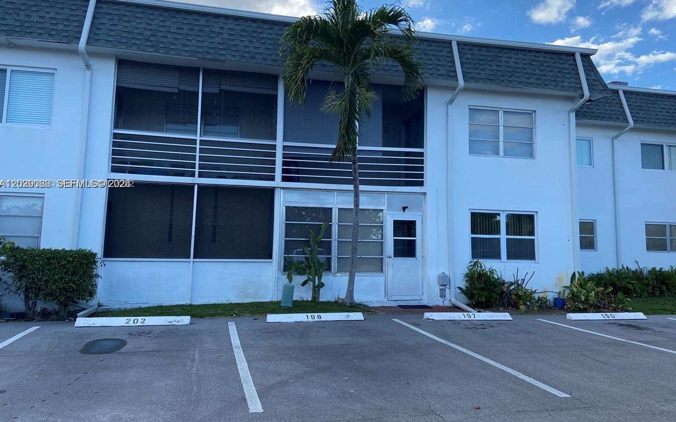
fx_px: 516
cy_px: 184
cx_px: 340
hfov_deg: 66.5
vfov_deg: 44.4
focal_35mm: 28
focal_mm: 4.25
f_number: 1.8
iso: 32
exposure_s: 1/934
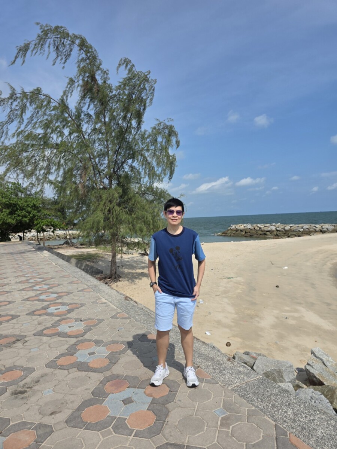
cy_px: 224
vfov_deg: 73.9
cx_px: 168
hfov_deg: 58.9
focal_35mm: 23
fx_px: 299
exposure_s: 1/7944
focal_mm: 6.3
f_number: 1.7
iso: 64
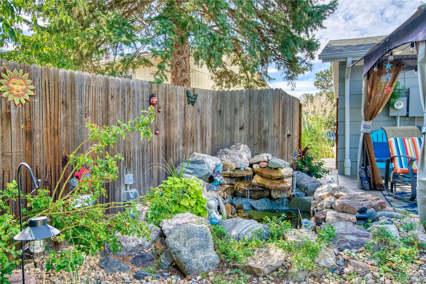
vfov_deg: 46.4
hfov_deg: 65.5
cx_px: 213
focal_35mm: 28
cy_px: 142
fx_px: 331
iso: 500
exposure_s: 1/400
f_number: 4
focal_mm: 28
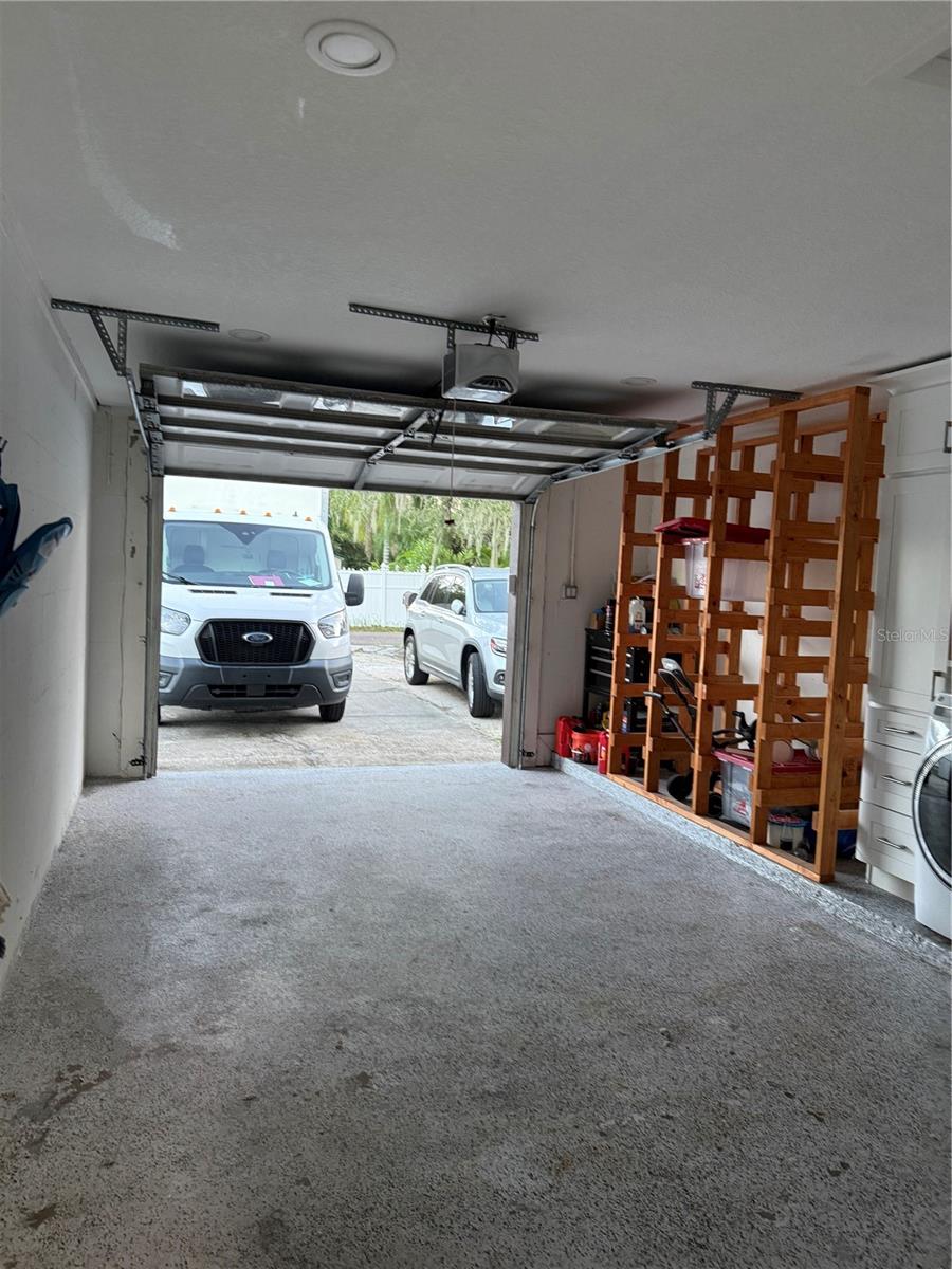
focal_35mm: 24
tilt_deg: -2.4
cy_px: 634
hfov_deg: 56.8
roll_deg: -2.7
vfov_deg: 71.6
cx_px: 476
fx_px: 880
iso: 400
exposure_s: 1/120
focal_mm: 6.76
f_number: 1.78
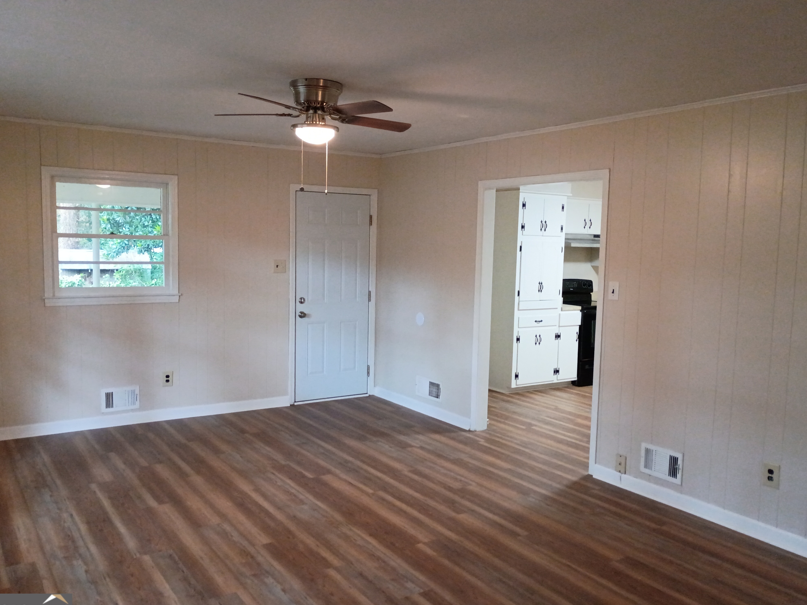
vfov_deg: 46.8
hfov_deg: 60.0
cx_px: 396
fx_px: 699
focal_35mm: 30
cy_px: 312
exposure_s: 1/30
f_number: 1.8
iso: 1079
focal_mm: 4.27
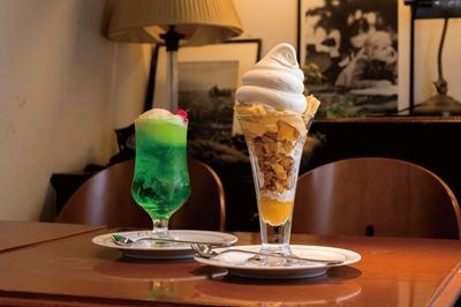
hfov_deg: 28.9
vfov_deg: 19.4
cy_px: 154
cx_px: 230
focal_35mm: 70
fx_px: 896
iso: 320
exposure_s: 1/15
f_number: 11
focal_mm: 70
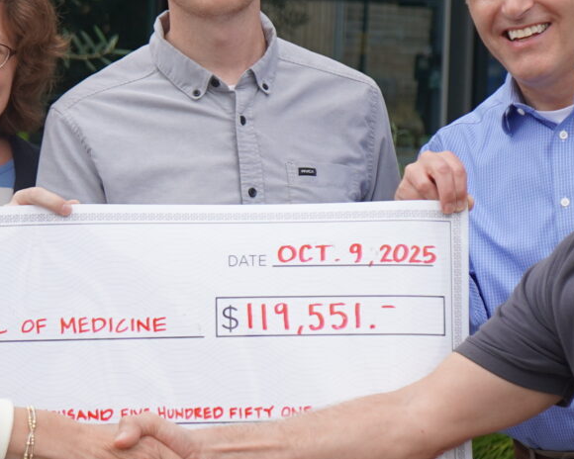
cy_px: 321
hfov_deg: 9.7
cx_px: 222
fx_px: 3381
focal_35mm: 199
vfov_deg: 7.8
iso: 100
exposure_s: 1/200
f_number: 4.5
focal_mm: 48
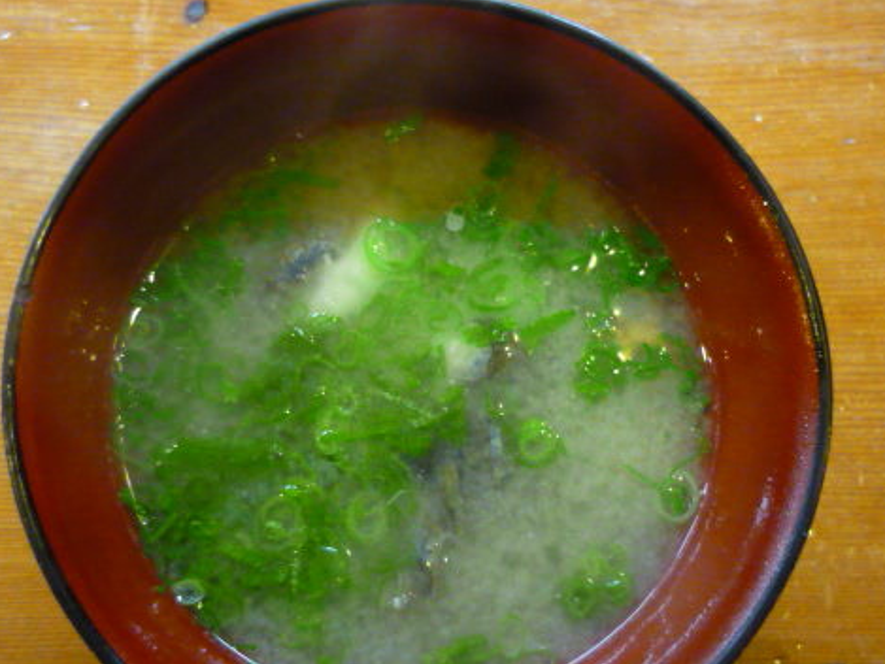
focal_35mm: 45
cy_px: 423
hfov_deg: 41.9
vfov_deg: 32.0
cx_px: 370
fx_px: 1151
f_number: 2.8
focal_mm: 5.5
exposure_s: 1/20
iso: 800
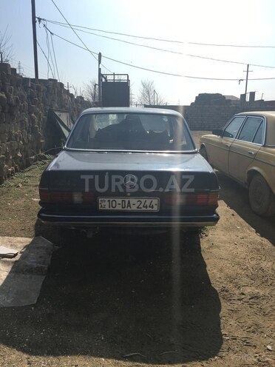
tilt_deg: -12.1
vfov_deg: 61.7
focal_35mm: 29
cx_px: 138
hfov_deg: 48.2
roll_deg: -0.4
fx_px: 307
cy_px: 184
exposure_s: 1/2481
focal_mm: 4.15
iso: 25
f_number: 2.2
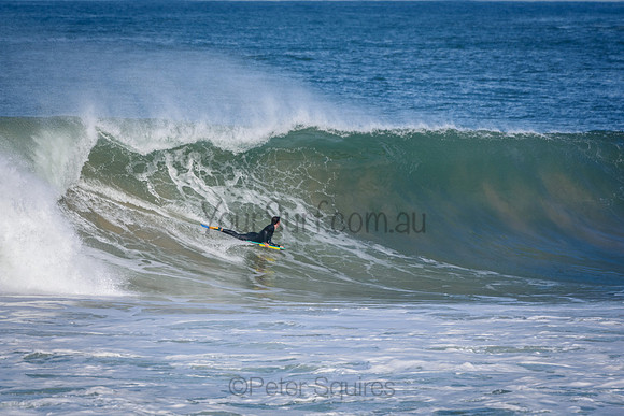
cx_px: 312
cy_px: 208
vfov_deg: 3.1
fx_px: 7801
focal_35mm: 450
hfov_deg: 4.6
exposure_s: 1/2000
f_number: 5.6
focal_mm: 300
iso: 320
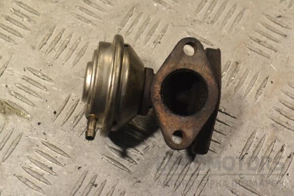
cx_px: 147
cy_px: 98
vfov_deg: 16.6
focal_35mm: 82
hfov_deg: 24.6
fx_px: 674
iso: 3200
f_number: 10
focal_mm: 55
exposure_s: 1/400
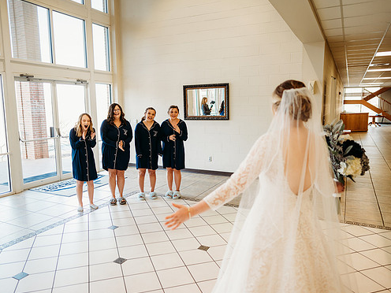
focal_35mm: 27
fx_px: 305
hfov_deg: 65.3
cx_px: 185
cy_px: 148
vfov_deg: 51.4
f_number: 1.8
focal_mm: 24
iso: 400
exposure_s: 1/160
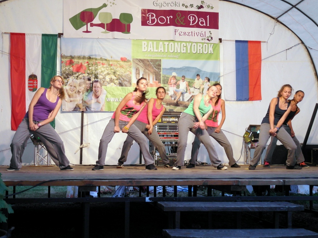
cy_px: 120
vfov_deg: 29.1
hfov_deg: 38.2
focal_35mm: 50
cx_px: 161
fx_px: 459
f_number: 2.2
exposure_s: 1/60
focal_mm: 10.6
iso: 160
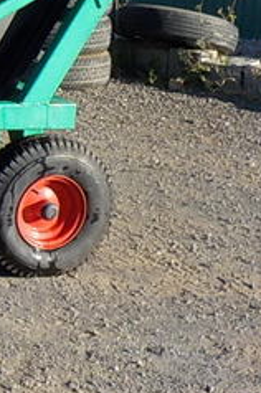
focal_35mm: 105
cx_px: -306
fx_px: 1145
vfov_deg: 19.2
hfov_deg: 11.4
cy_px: 48
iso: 125
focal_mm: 4.1
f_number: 3.3
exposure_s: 1/640
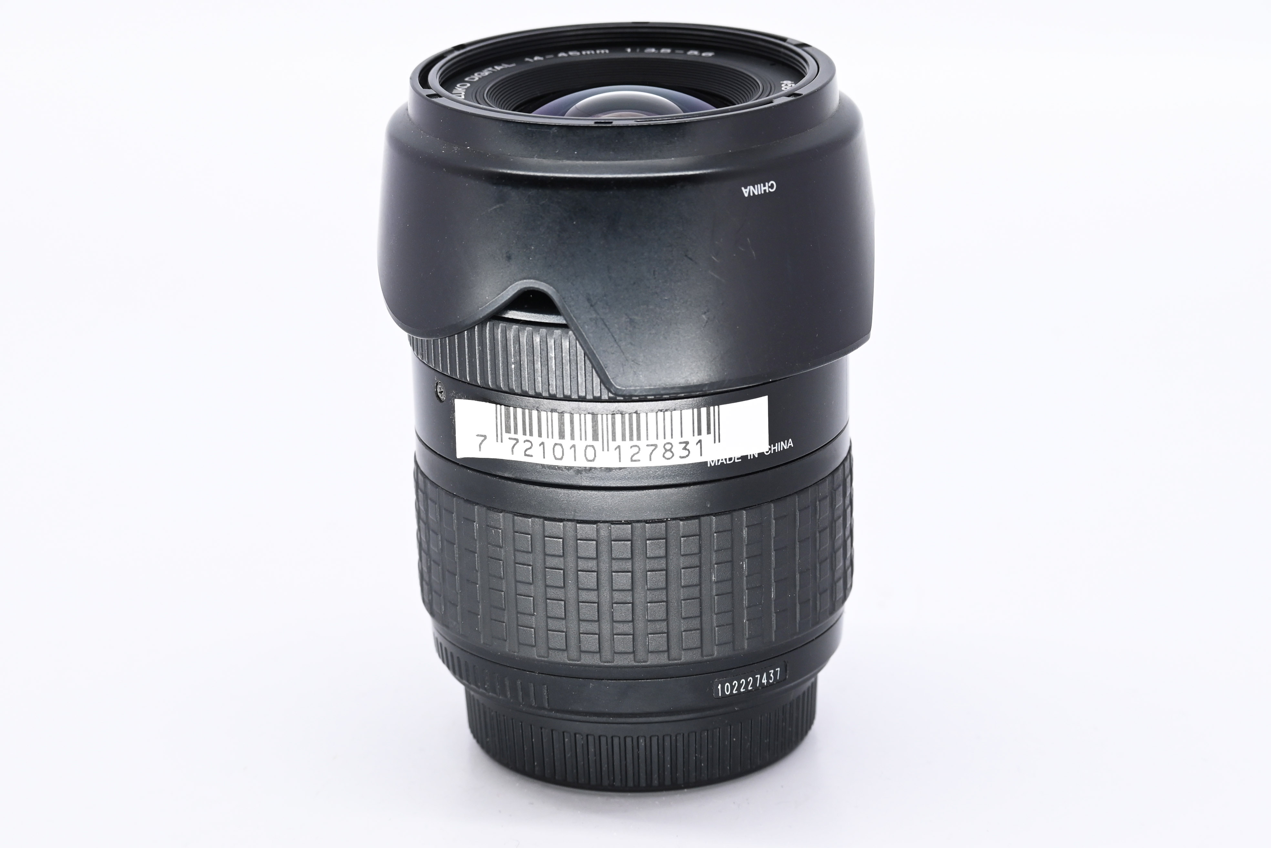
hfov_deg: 17.9
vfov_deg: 12.0
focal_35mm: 114
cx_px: 636
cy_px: 424
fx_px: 4025
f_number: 9
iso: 500
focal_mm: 76
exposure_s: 1/160
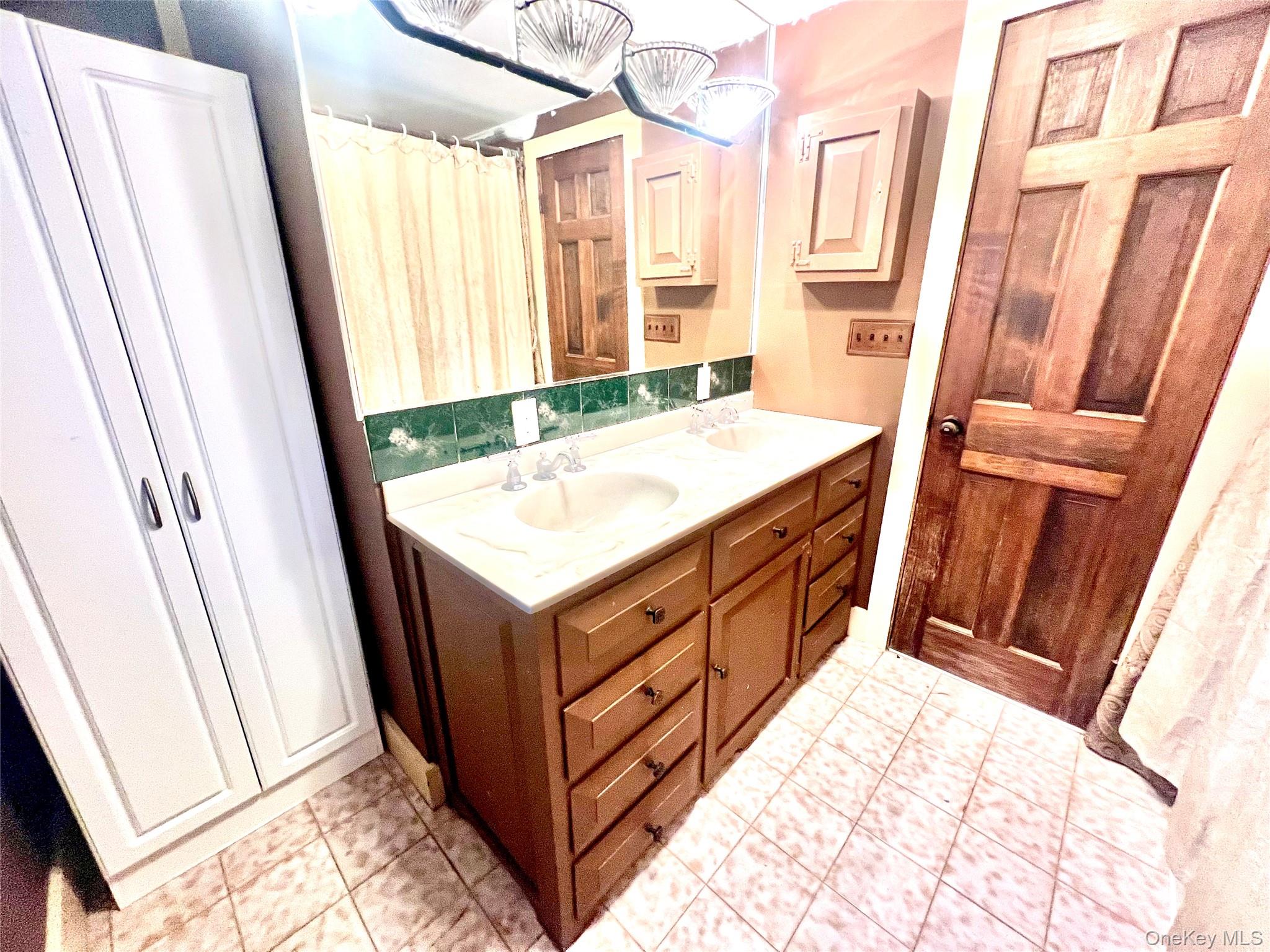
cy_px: 476
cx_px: 635
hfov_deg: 106.2
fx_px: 477
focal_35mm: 13
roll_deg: +0.4
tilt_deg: -19.7
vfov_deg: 89.9
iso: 250
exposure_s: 1/60
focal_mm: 1.57
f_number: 1.8
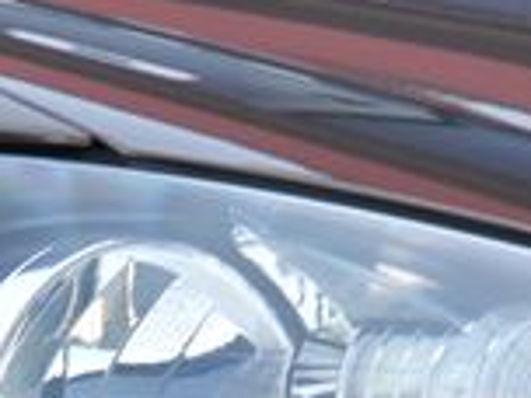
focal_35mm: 725
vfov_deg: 2.0
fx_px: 11121
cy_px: 1177
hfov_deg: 2.7
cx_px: -395
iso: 500
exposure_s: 1/125
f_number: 5.6
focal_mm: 112
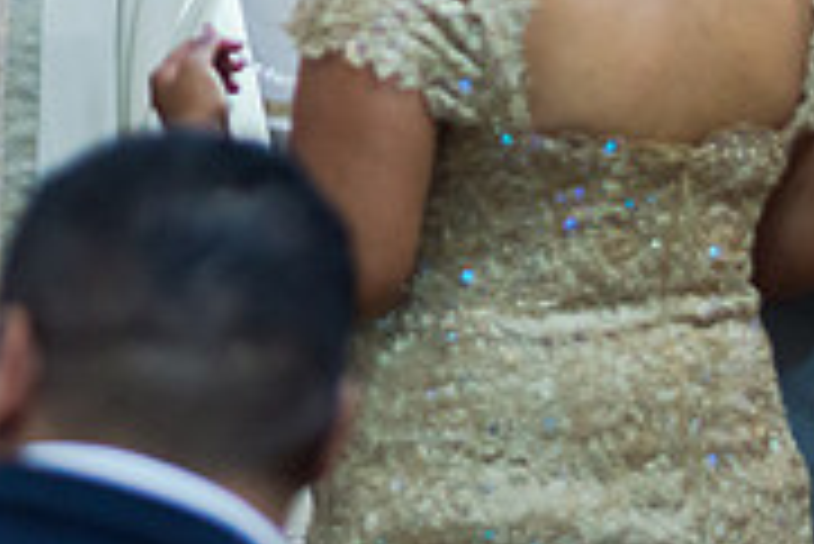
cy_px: -322
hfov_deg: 10.6
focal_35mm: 192
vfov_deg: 7.0
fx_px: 4345
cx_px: -116
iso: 1600
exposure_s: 1/500
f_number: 1.8
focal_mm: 50
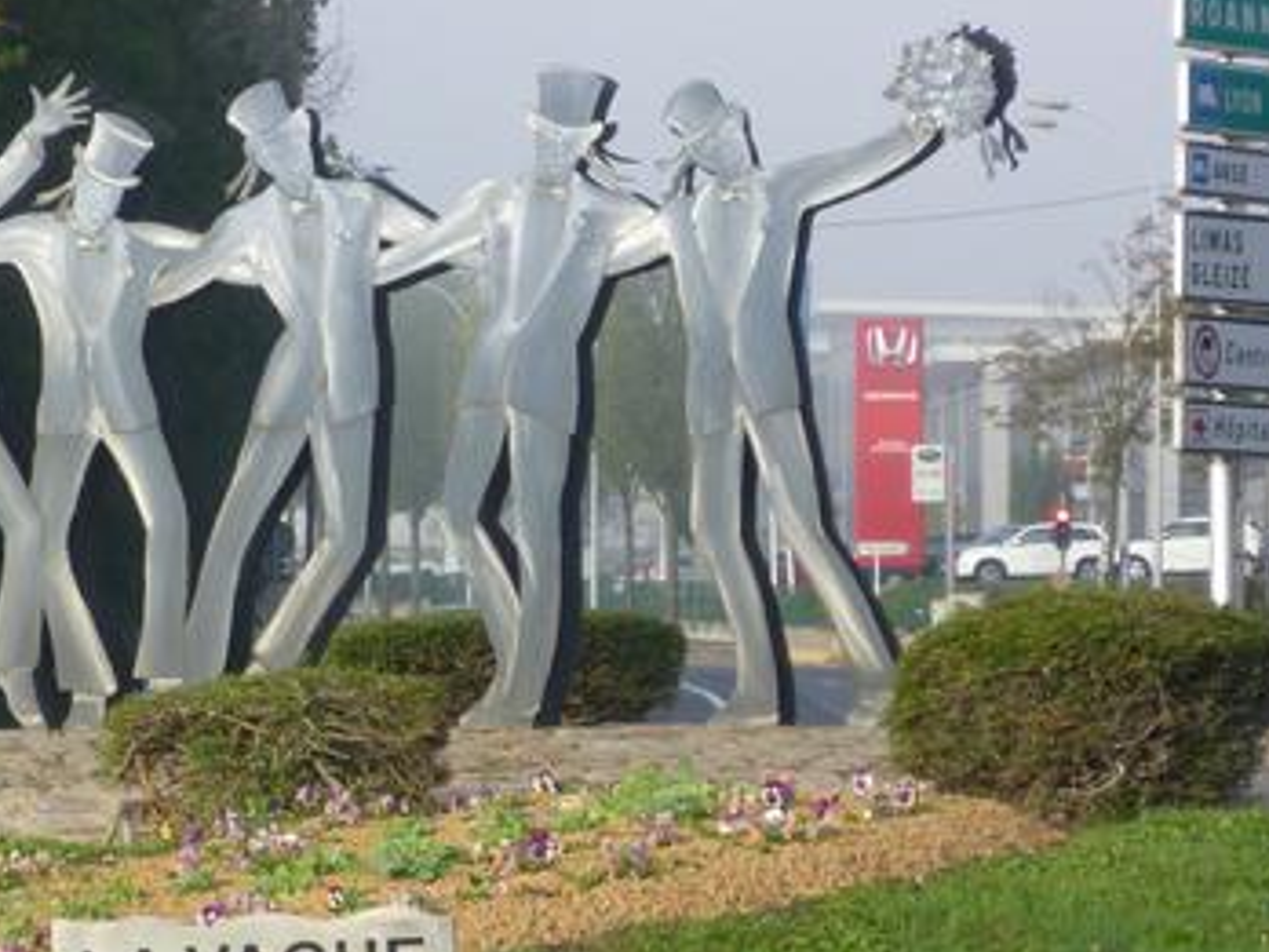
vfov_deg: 6.6
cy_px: 609
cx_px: 270
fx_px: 8285
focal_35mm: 226
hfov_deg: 8.7
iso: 80
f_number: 6.4
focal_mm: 22
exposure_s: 1/125
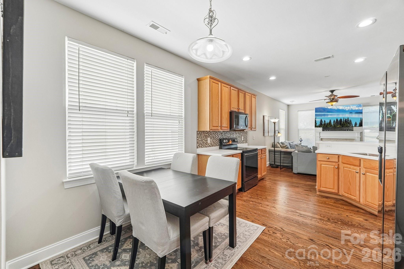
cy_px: 134
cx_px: 202
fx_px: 168
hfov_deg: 100.4
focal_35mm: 15
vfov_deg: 77.3
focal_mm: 10
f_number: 8
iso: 320
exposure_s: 1/30
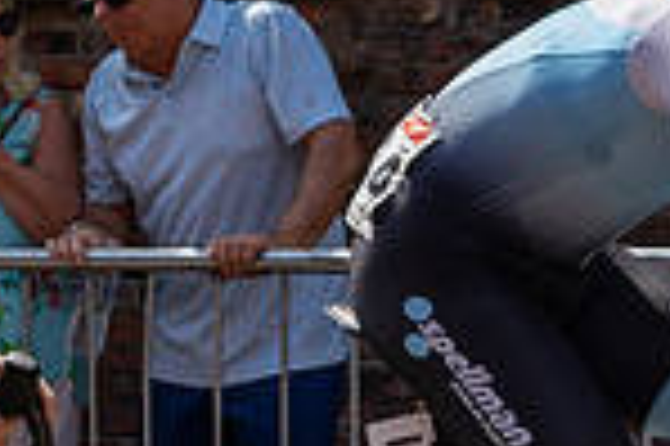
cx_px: -562
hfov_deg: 11.8
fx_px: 2974
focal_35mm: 160
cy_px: -29
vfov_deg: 8.5
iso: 160
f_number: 4
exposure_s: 1/1600
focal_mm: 41
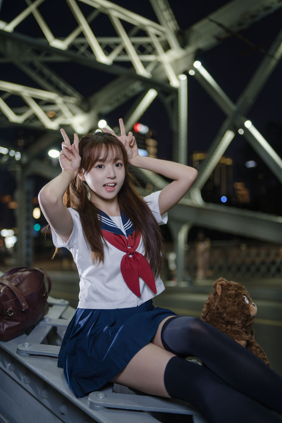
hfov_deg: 37.9
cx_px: 141
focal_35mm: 35
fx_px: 411
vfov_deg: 54.4
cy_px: 212
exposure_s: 1/160
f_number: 1.4
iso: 200
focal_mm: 35
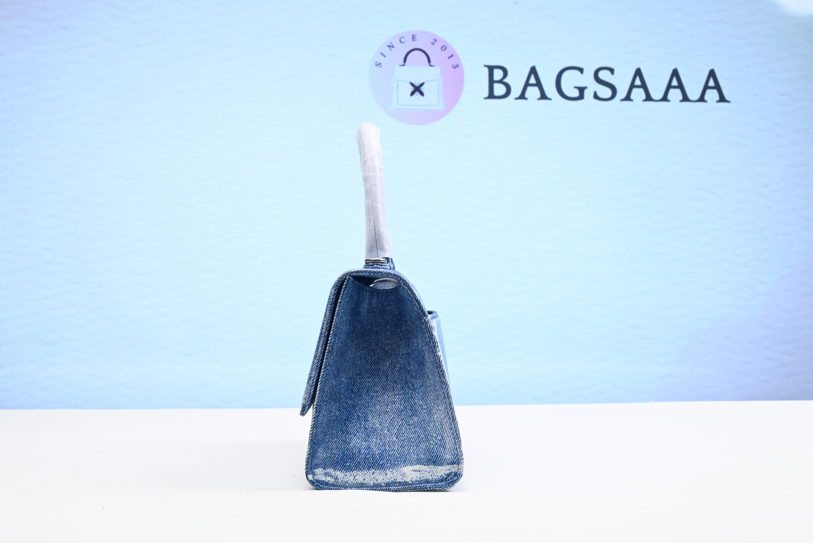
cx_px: 406
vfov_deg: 34.2
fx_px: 881
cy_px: 272
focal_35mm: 39
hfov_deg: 49.5
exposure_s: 1/2
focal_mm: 39
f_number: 16
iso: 100
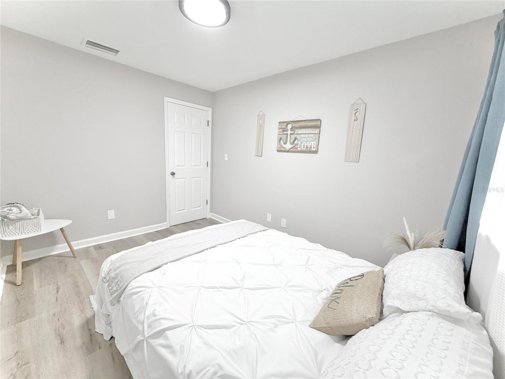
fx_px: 204
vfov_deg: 85.7
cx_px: 252
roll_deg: -3.2
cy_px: 190
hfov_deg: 102.1
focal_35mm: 14
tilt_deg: -10.5
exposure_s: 1/60
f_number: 2.2
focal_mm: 2.22
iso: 160
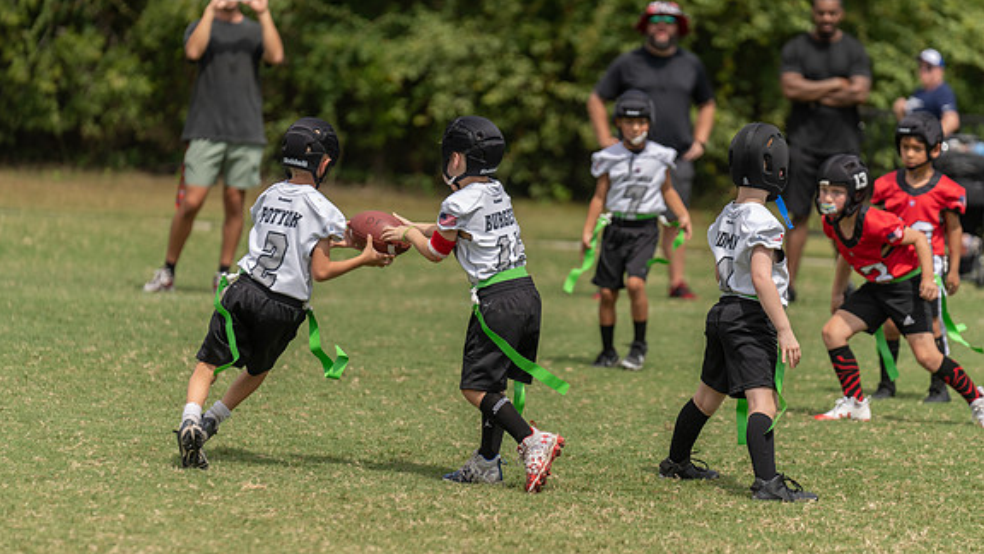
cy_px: 302
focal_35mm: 211
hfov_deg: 10.2
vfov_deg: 5.8
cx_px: 490
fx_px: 5505
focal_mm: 200
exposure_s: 1/1600
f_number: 3.5
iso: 100
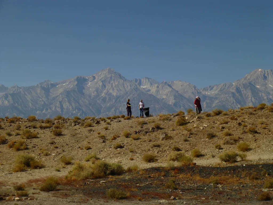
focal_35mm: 80
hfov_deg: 24.4
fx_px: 631
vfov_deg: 18.4
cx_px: 136
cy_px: 102
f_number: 4.9
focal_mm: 14.2
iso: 100
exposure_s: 1/1300
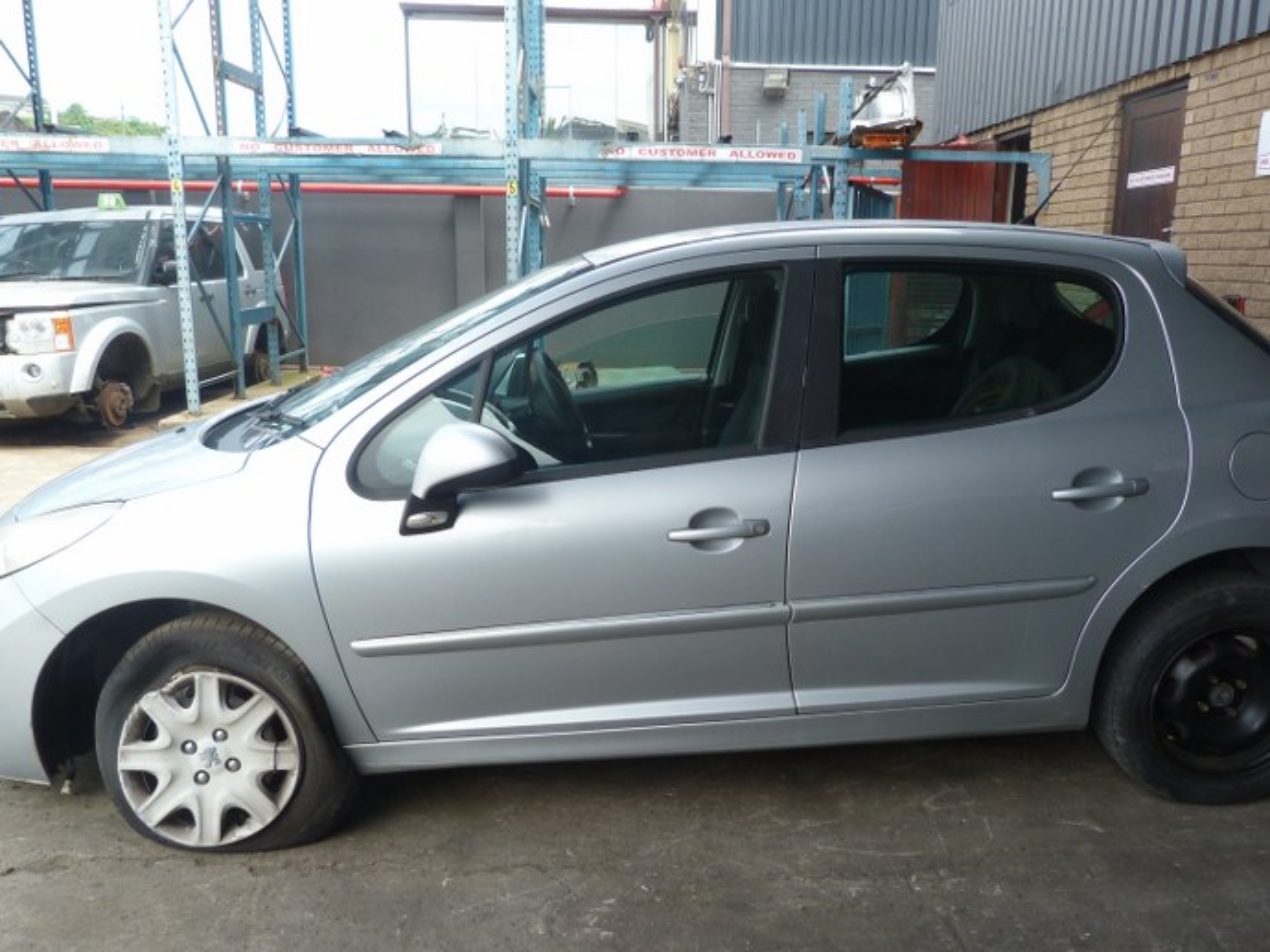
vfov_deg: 48.1
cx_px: 672
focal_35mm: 29
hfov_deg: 61.6
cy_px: 517
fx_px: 1064
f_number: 3.6
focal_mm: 4.5
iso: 80
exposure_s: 1/125
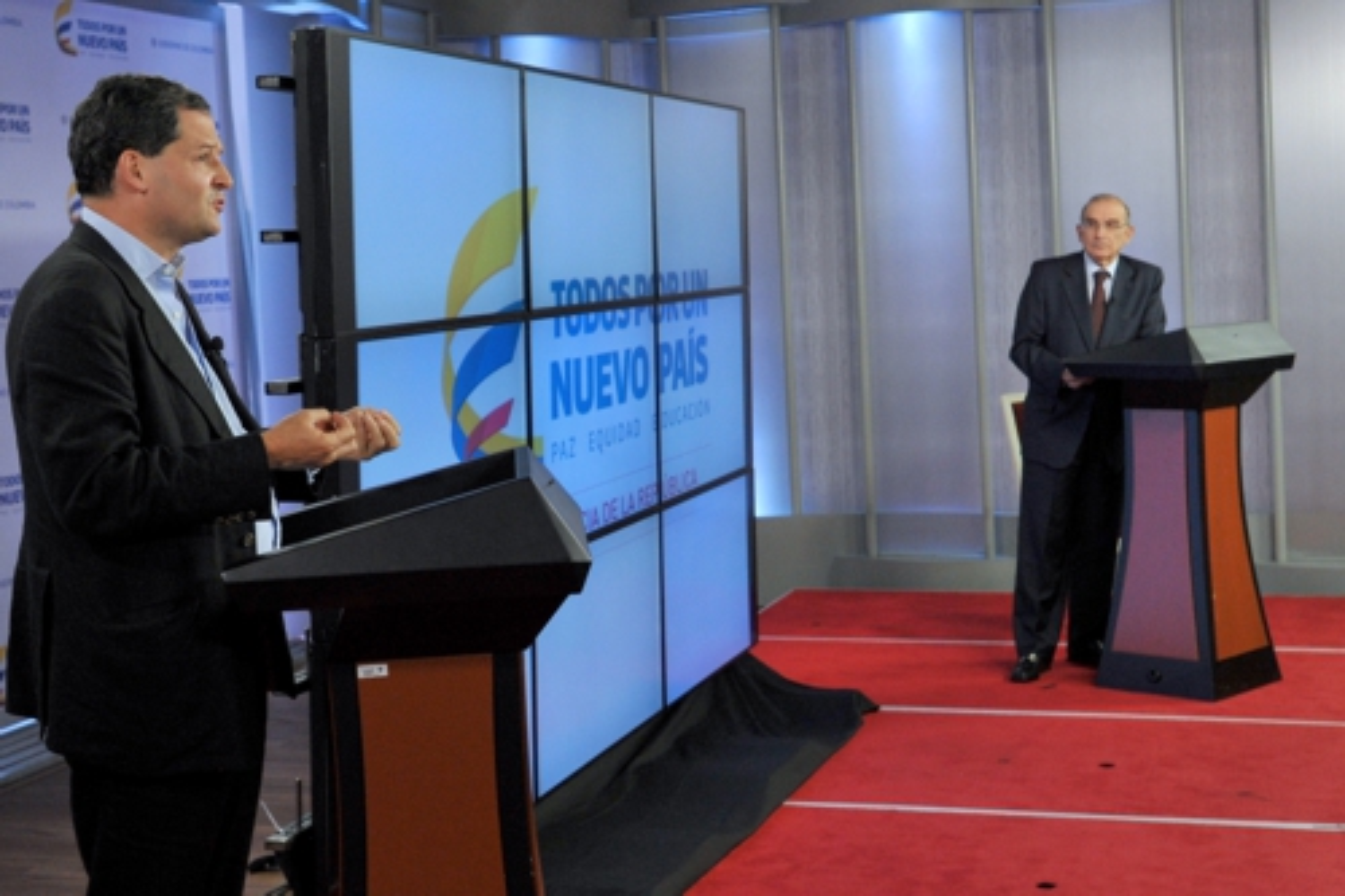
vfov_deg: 37.8
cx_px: 672
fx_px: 1307
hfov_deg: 54.5
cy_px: 448
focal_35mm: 35
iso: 1600
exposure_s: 1/200
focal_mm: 35
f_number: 3.2
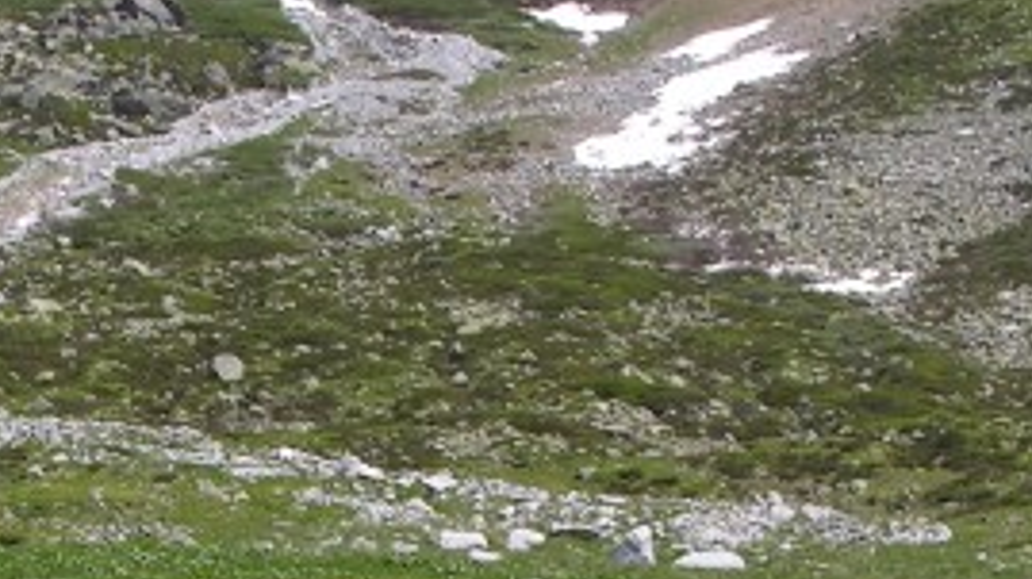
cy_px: 759
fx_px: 3966
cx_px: 150
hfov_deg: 14.7
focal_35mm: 145
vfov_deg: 8.2
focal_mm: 8.9
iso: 50
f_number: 6.3
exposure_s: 1/235
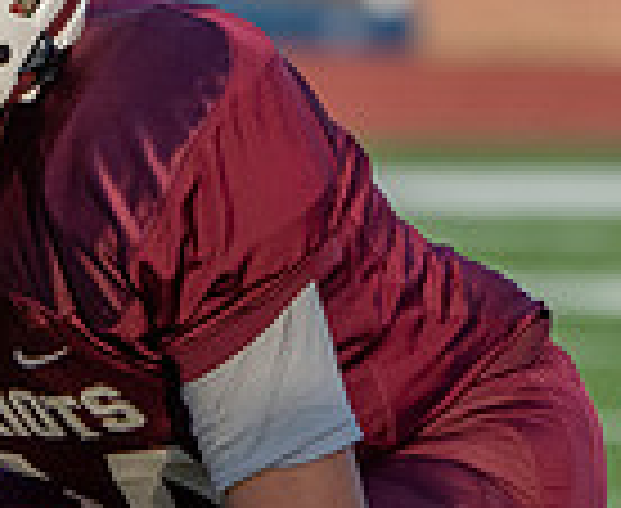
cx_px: 135
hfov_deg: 1.0
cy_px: 513
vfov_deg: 0.8
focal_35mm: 1878
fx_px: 34836
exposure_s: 1/1250
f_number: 5.6
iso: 640
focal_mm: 274
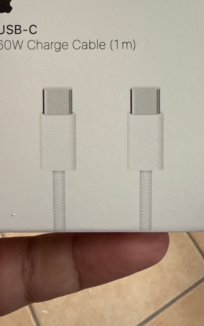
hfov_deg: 35.3
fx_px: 320
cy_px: 106
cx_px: 115
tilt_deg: -62.5
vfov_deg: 52.9
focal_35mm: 36
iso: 200
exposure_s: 1/99
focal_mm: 2.22
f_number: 2.2
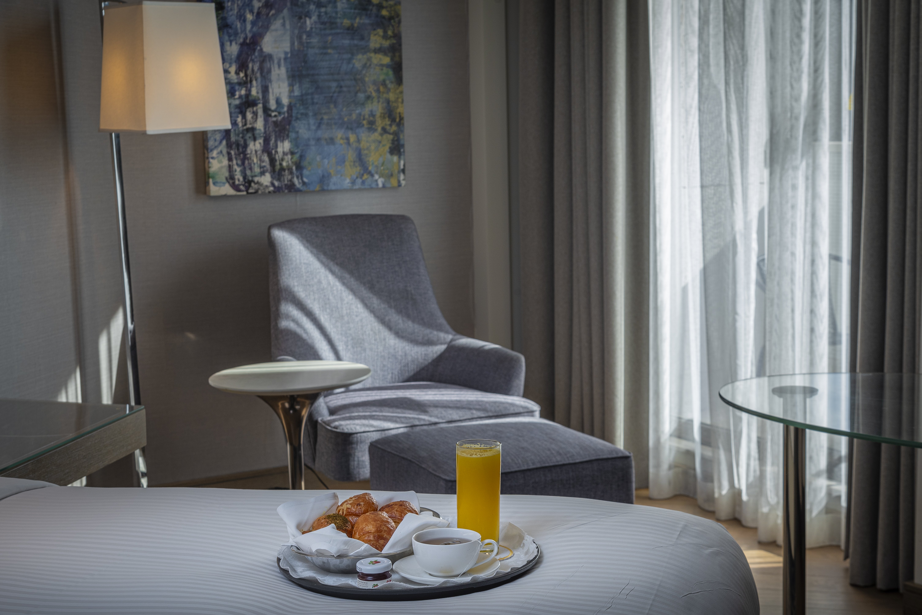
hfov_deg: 36.2
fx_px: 1409
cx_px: 461
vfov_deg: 24.6
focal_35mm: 55
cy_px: 308
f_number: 8
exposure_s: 1/20
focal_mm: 55
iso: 50
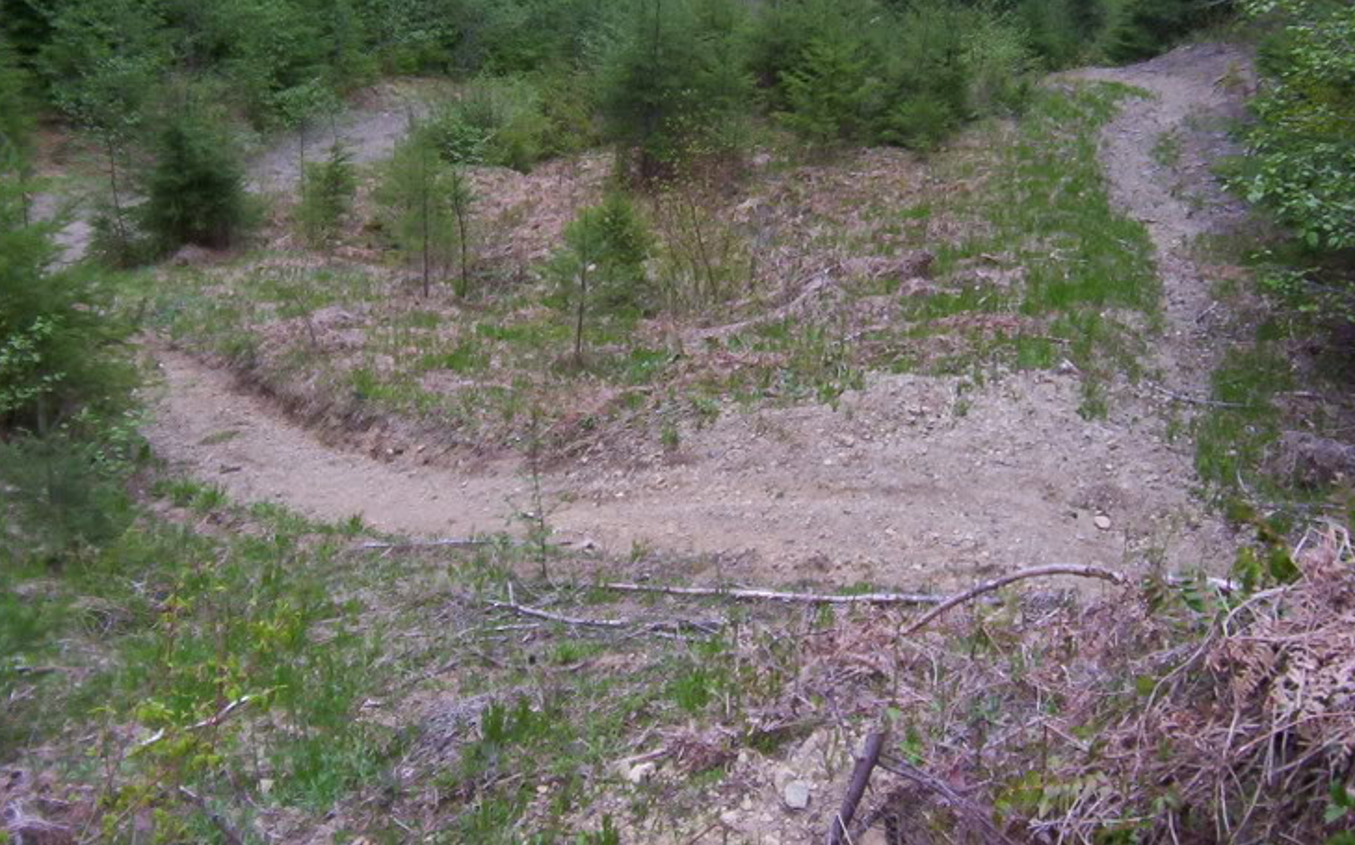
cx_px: 662
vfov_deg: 30.4
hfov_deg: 47.2
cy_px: 336
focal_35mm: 42
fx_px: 1550
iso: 100
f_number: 2.76
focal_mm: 5.54
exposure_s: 1/59.6
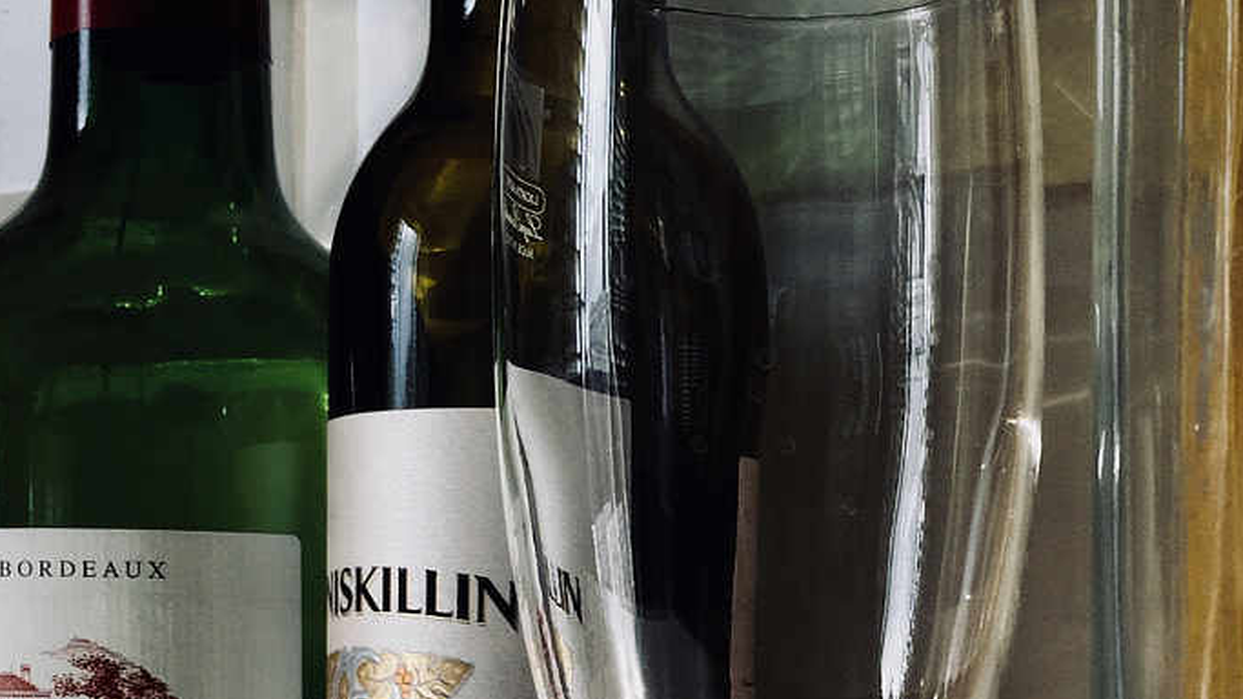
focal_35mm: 74
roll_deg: -0.3
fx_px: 2439
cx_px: 897
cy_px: 785
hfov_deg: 28.3
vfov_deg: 15.8
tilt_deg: -1.3
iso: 32
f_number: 2.2
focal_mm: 4.15
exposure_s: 1/335
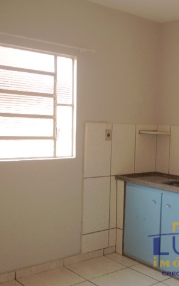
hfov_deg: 24.5
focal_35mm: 50
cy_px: 143
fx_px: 390
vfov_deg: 40.3
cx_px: 184
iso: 50
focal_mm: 4.28
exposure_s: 1/156
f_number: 2.4
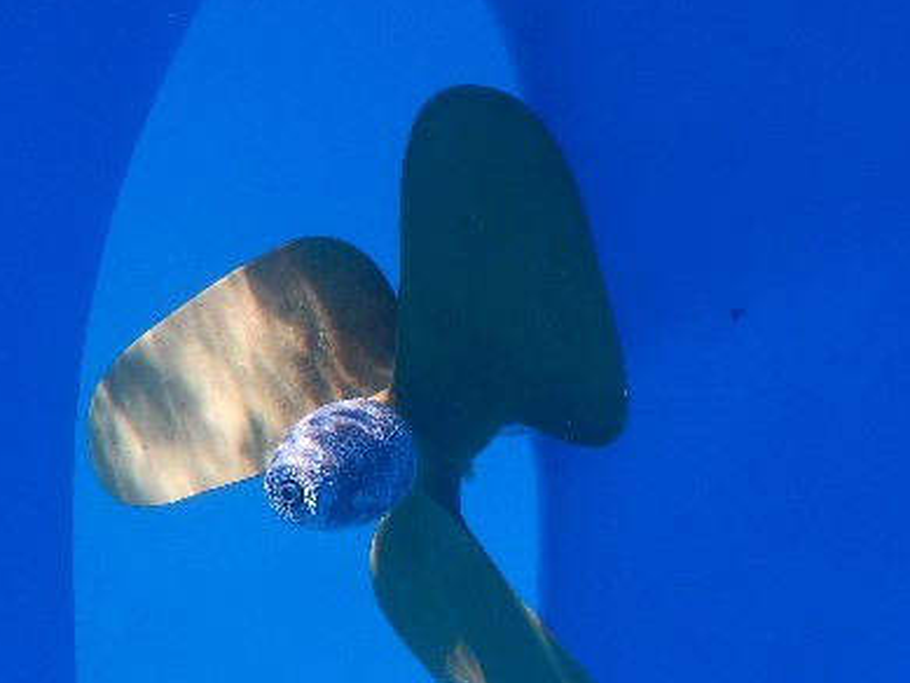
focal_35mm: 74
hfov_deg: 26.3
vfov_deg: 19.7
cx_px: 449
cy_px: 524
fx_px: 1946
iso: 125
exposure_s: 1/400
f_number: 4
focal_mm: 6.5
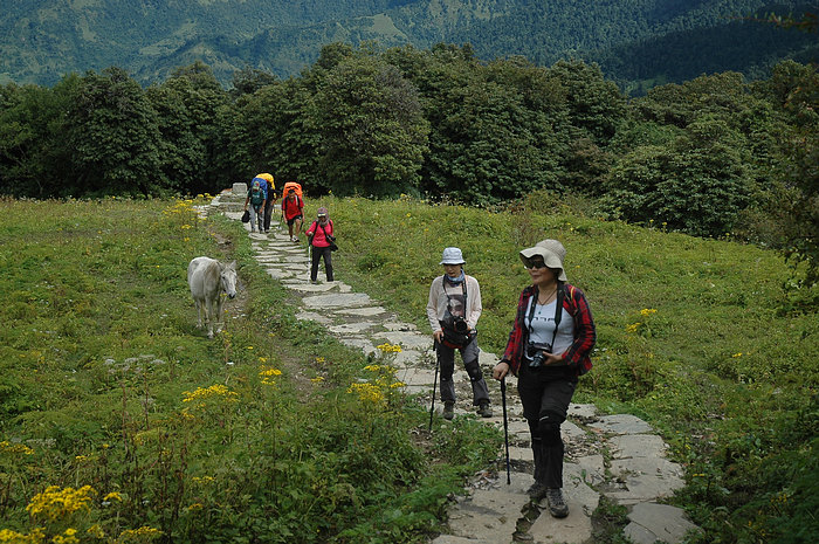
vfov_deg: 22.6
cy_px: 272
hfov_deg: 33.4
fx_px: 1363
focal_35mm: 60
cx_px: 410
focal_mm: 40
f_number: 5
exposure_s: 1/1000
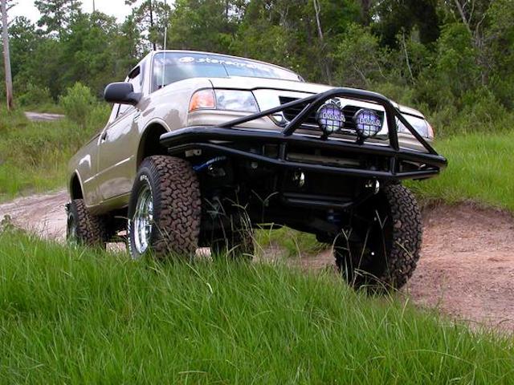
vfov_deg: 29.7
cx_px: 257
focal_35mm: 49
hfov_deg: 38.9
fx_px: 728
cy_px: 192
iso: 100
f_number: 5.2
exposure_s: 1/227
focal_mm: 7.5
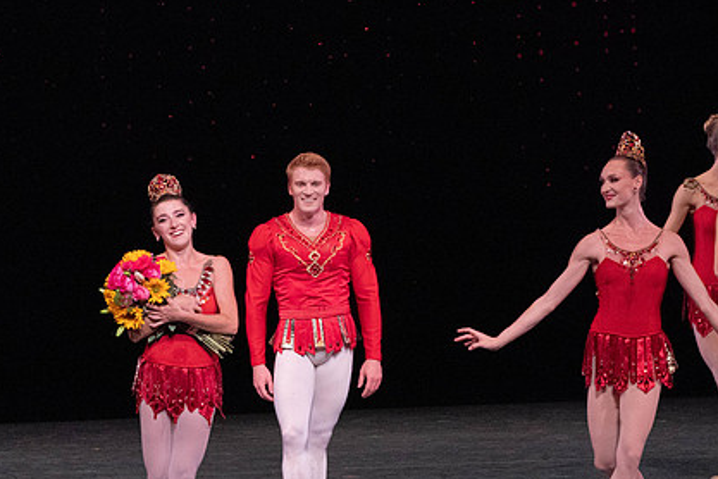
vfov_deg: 3.1
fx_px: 8815
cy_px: 299
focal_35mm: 442
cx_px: 379
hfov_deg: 4.7
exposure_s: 1/500
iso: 16000
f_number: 14
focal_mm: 318
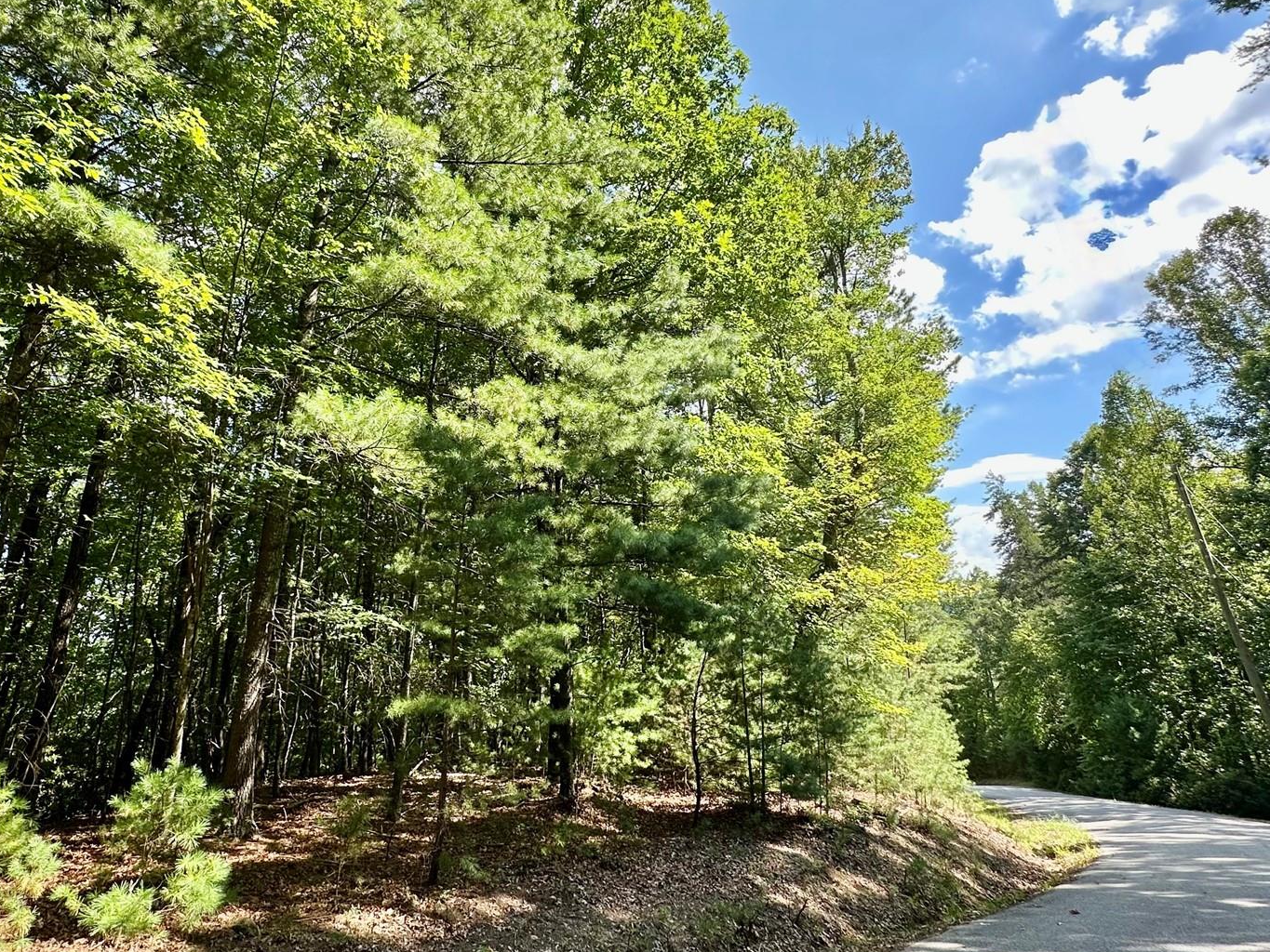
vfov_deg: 63.2
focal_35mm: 21
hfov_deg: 78.1
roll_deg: +1.9
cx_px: 511
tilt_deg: +19.9
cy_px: 412
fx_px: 771
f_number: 2.2
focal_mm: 2.22
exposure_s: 1/352
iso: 40
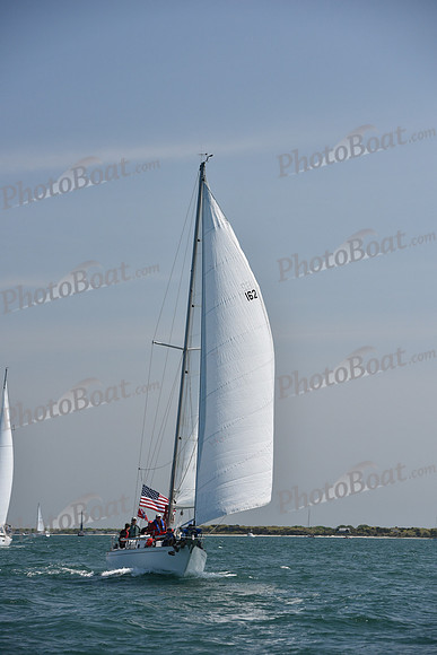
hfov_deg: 10.6
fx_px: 2365
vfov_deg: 15.8
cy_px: 328
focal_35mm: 130
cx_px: 218
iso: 320
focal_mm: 130
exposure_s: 1/800
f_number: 7.1
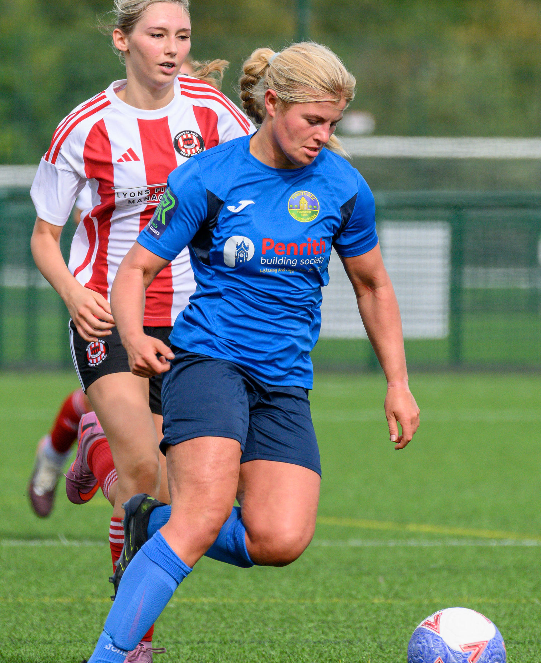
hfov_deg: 1.9
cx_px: 286
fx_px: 16394
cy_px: 185
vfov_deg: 2.3
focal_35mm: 829
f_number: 5.3
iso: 500
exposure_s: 1/1600
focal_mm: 300
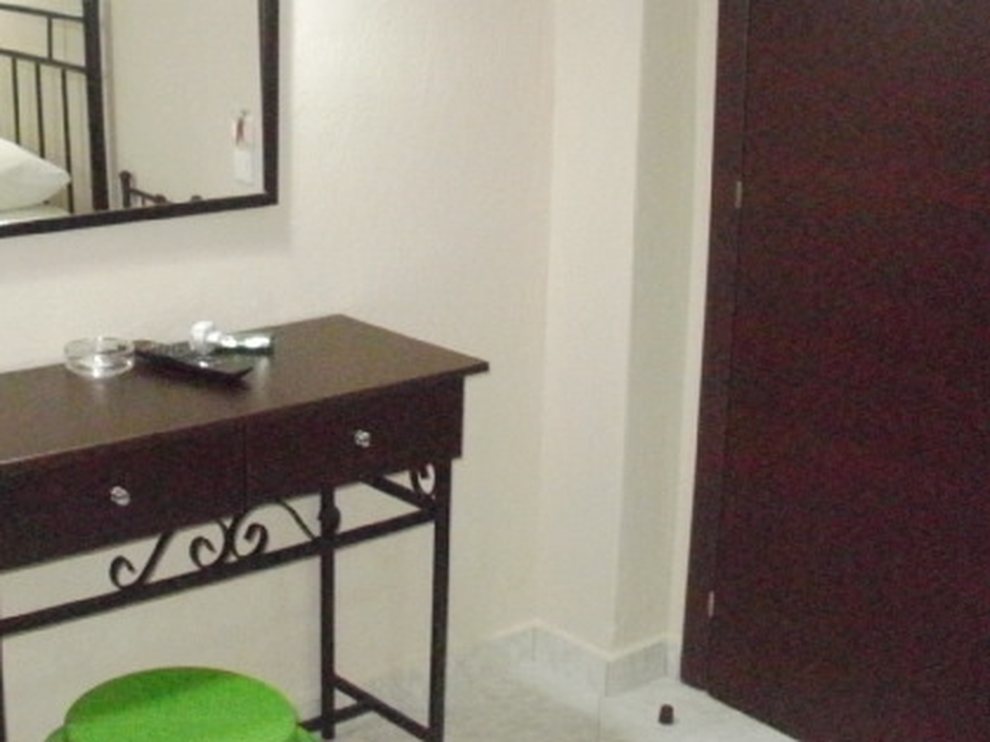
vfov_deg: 26.4
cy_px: 265
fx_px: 1573
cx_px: 265
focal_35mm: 55
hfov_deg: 34.3
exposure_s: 1/50
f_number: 3.5
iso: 1600
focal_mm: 6.3
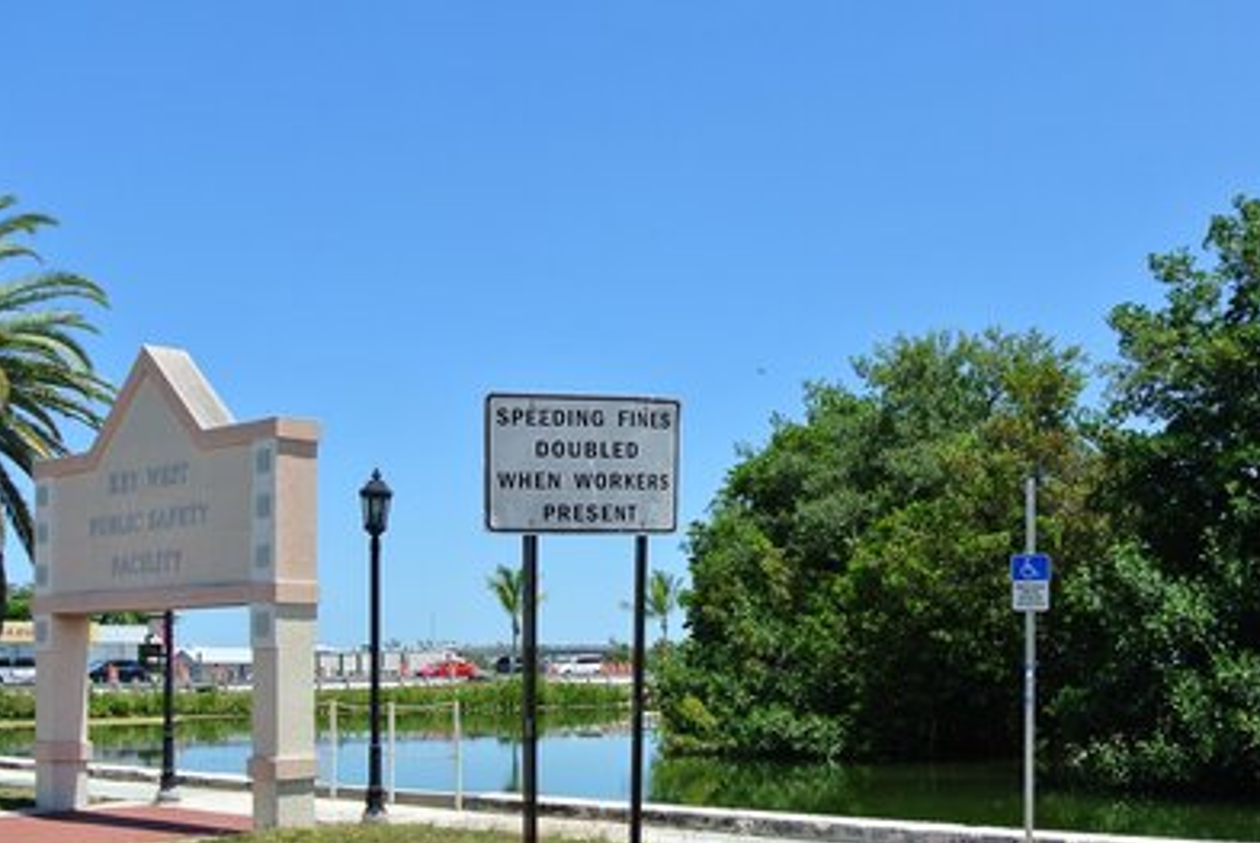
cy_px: 631
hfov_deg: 44.2
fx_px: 1542
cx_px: 753
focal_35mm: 44
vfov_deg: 30.1
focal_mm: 10
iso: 100
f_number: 4.5
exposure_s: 1/640
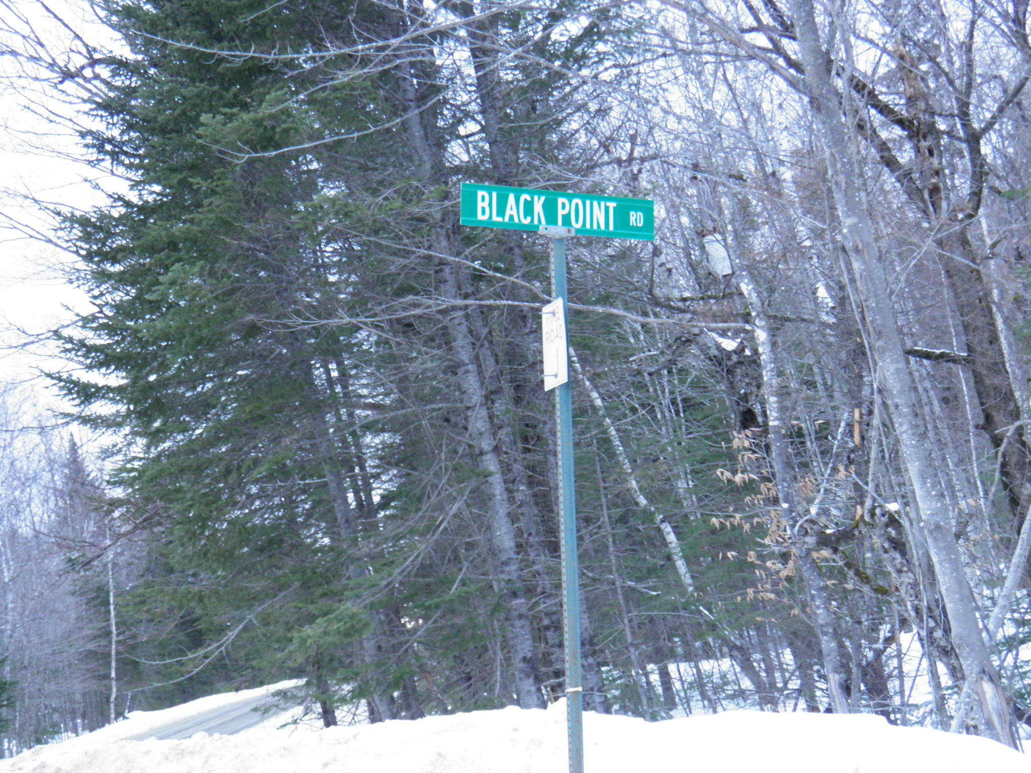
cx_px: 516
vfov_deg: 20.2
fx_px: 2174
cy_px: 386
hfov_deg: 26.7
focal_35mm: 73
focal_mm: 13.2
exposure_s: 1/30
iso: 200
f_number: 3.9
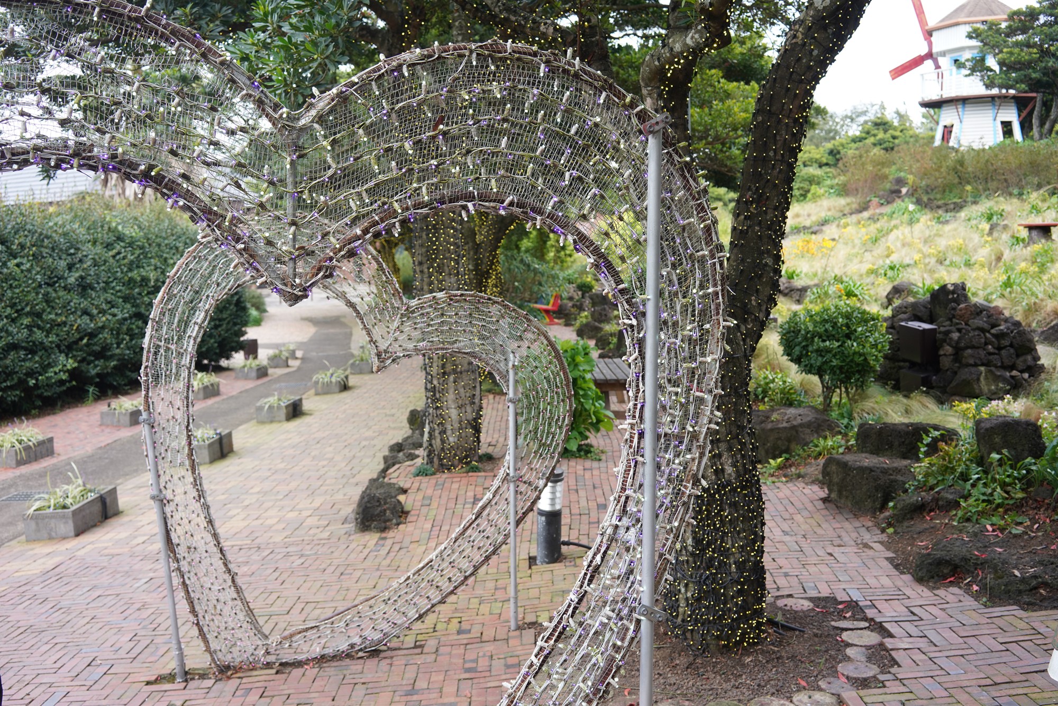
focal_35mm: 35
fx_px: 1029
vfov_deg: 37.9
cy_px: 353
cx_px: 529
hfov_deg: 54.4
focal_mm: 35
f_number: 6.3
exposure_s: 1/100
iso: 400
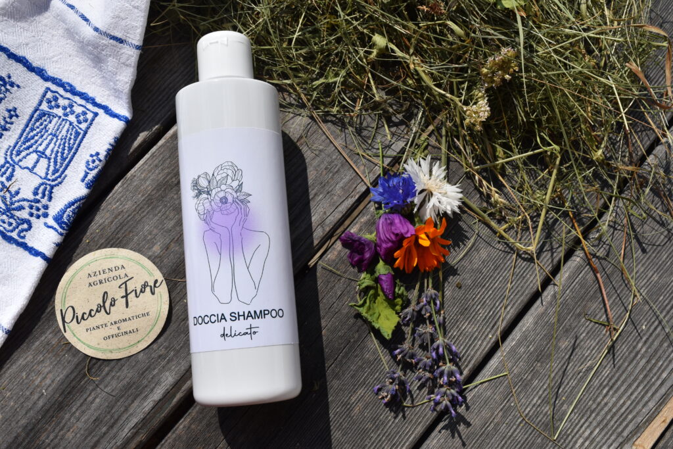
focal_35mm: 40
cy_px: 224
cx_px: 336
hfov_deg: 47.9
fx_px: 757
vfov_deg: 33.0
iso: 200
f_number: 11
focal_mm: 27
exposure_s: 1/500
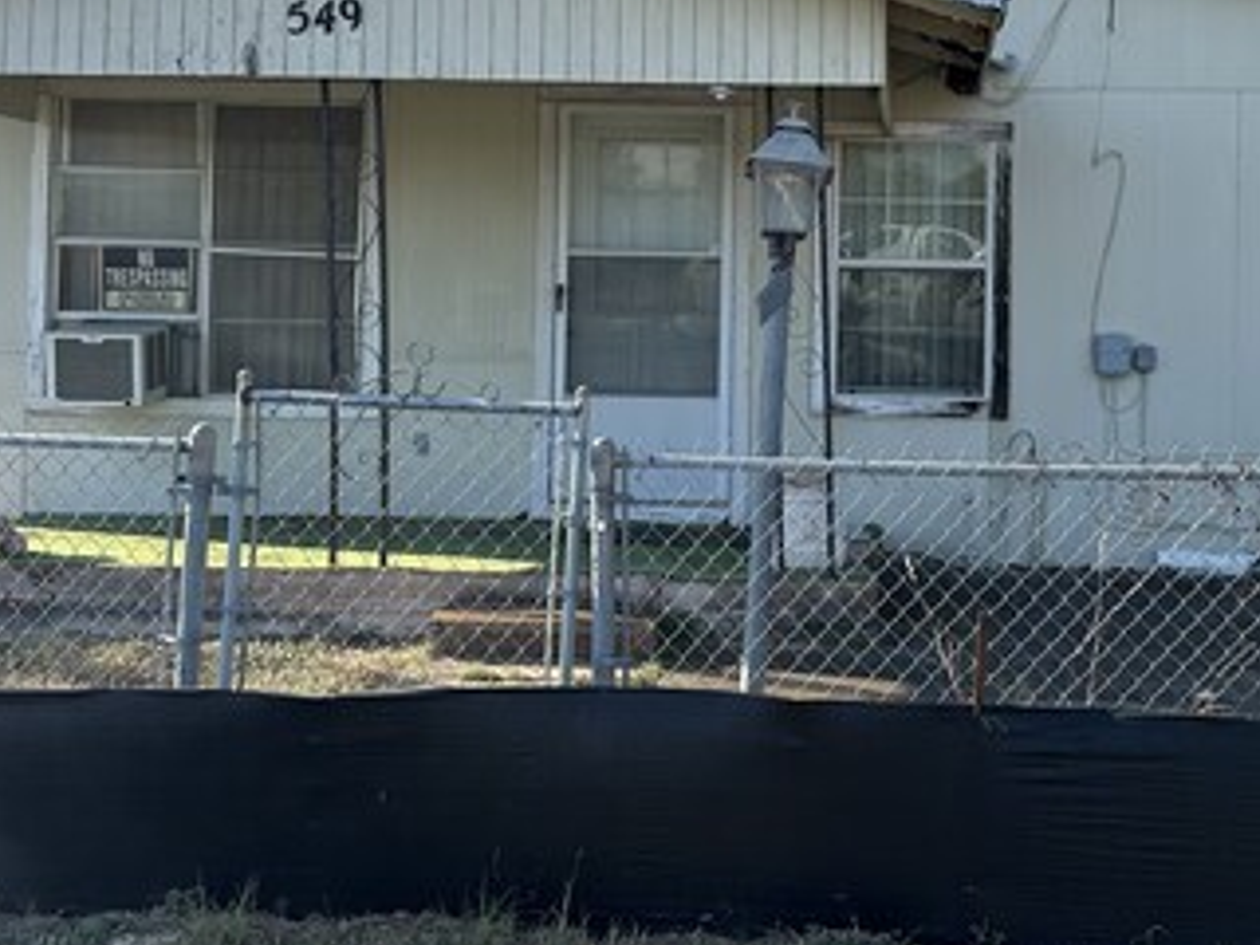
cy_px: 248
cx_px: 858
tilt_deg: +0.5
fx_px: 1747
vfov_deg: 29.8
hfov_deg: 39.1
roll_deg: -1.1
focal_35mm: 48
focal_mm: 6.86
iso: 80
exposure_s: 1/2203
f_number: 1.78
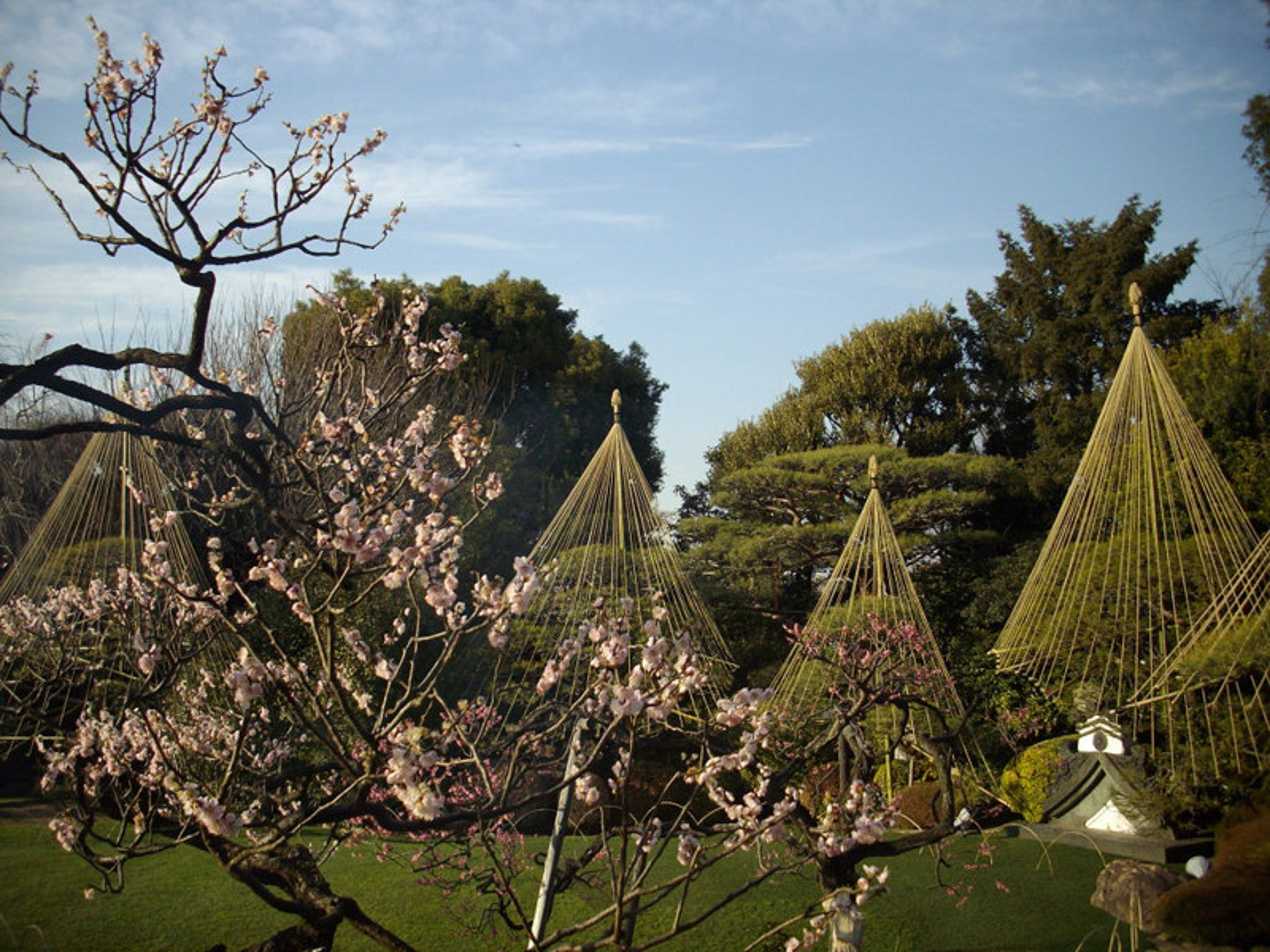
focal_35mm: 37
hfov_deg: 50.1
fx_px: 1357
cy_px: 476
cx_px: 635
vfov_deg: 38.7
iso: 80
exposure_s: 1/160
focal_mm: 6.2
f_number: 5.6
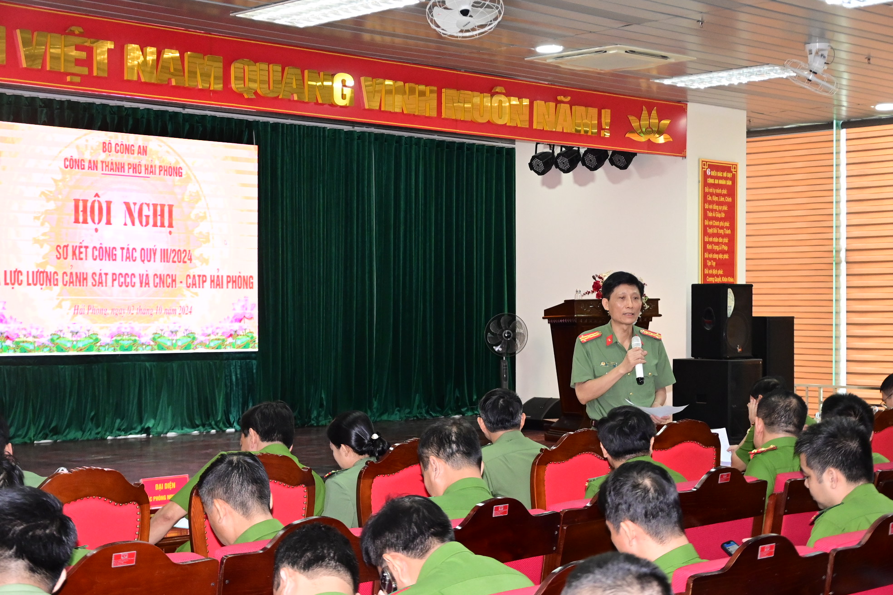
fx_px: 1488
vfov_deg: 22.6
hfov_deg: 33.4
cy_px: 298
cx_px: 446
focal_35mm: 60
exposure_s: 1/200
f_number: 4.5
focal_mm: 40
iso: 3200
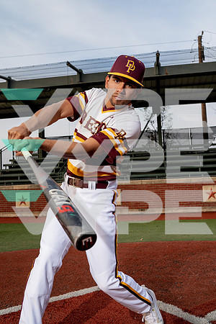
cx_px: 108
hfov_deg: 37.9
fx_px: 315
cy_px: 162
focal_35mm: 35
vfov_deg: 54.4
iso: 250
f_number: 5.6
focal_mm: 35
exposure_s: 1/250
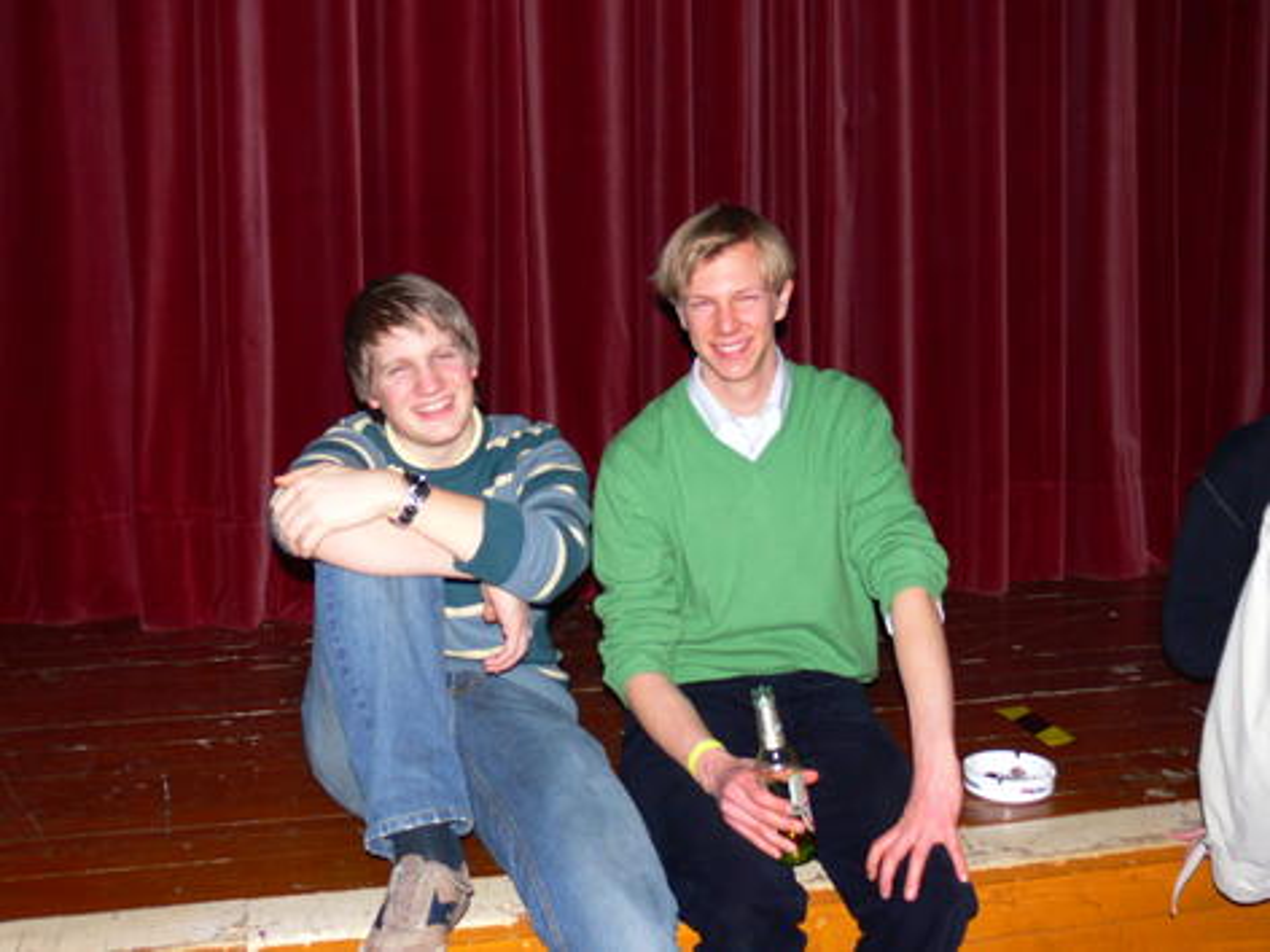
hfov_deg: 45.8
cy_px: 476
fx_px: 1504
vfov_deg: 35.1
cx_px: 635
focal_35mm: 41
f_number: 2.8
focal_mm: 8.8
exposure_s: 1/30
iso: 100
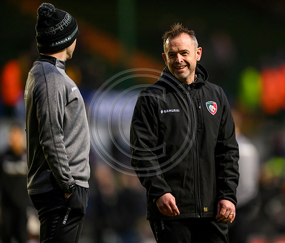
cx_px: 182
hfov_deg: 4.0
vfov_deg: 3.4
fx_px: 4047
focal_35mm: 468
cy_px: 122
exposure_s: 1/1000
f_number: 3.2
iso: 4000
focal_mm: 400
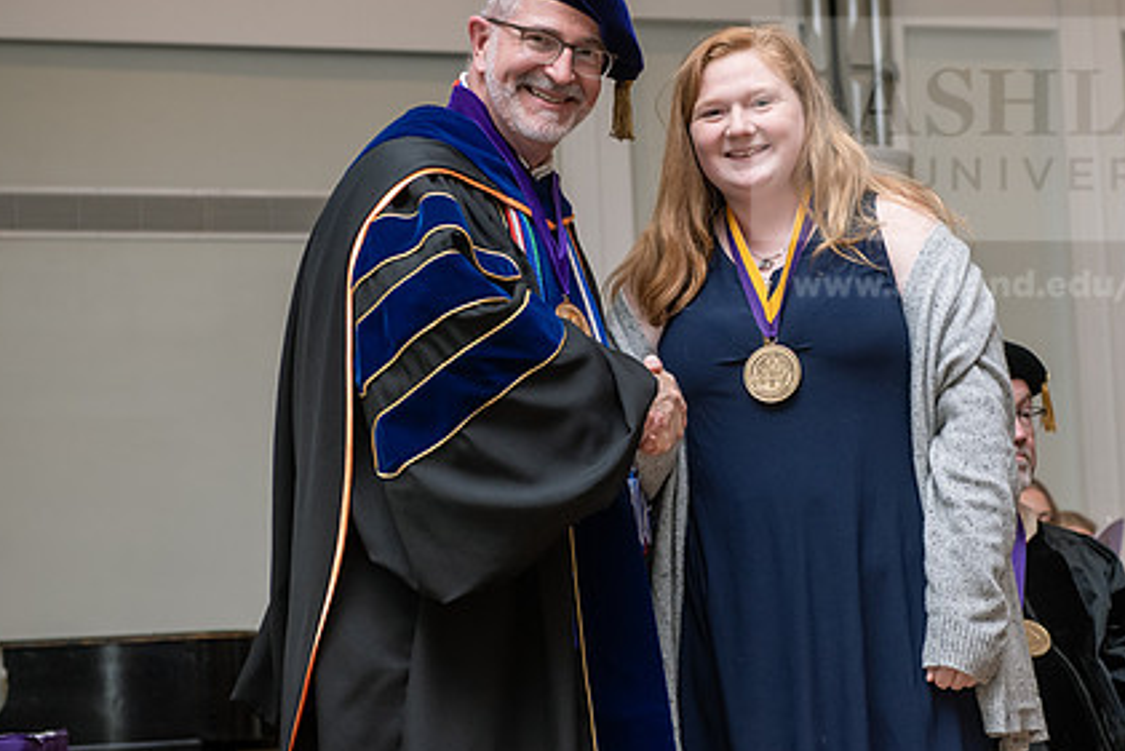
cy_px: 341
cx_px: 671
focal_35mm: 91
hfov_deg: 22.3
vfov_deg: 15.0
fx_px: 2845
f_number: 4.5
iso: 1250
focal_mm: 66
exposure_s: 1/250
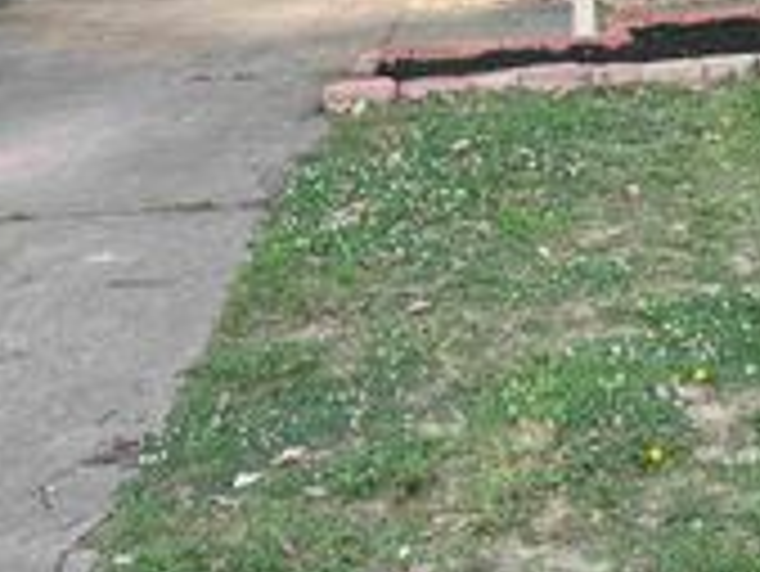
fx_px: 1692
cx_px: 1048
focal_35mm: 77
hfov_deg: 22.1
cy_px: -187
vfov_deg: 17.8
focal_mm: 5.7
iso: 50
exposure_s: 1/780
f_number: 1.5
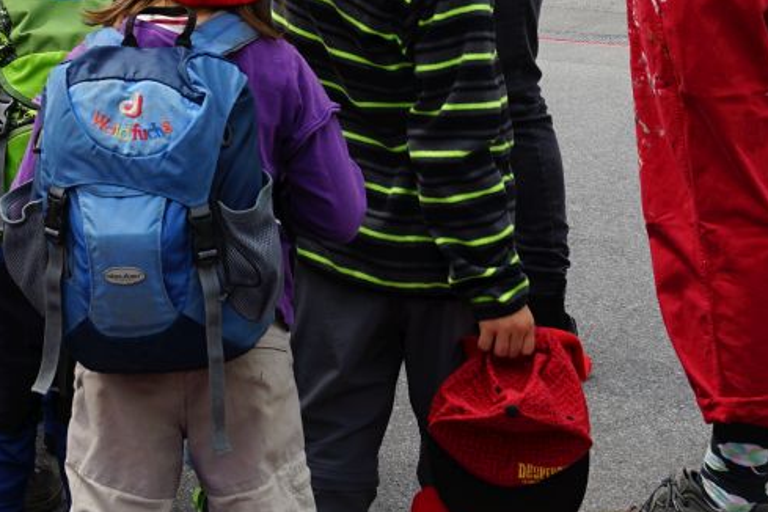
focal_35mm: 96
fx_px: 2048
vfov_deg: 13.4
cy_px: -261
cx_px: -113
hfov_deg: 20.1
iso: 100
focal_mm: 29
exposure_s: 1/100
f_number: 10
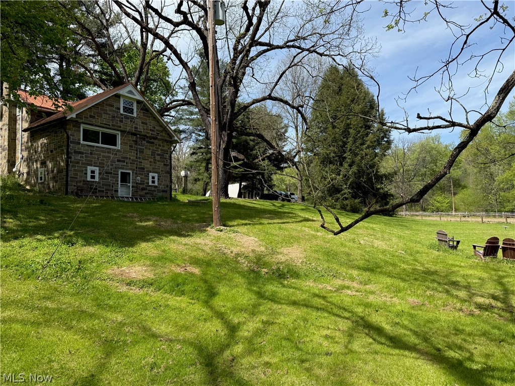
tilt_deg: +2.2
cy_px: 193
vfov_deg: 56.8
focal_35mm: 24
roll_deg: +0.0
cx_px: 258
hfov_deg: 71.6
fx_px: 357
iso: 80
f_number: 1.78
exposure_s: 1/2907
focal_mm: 6.76
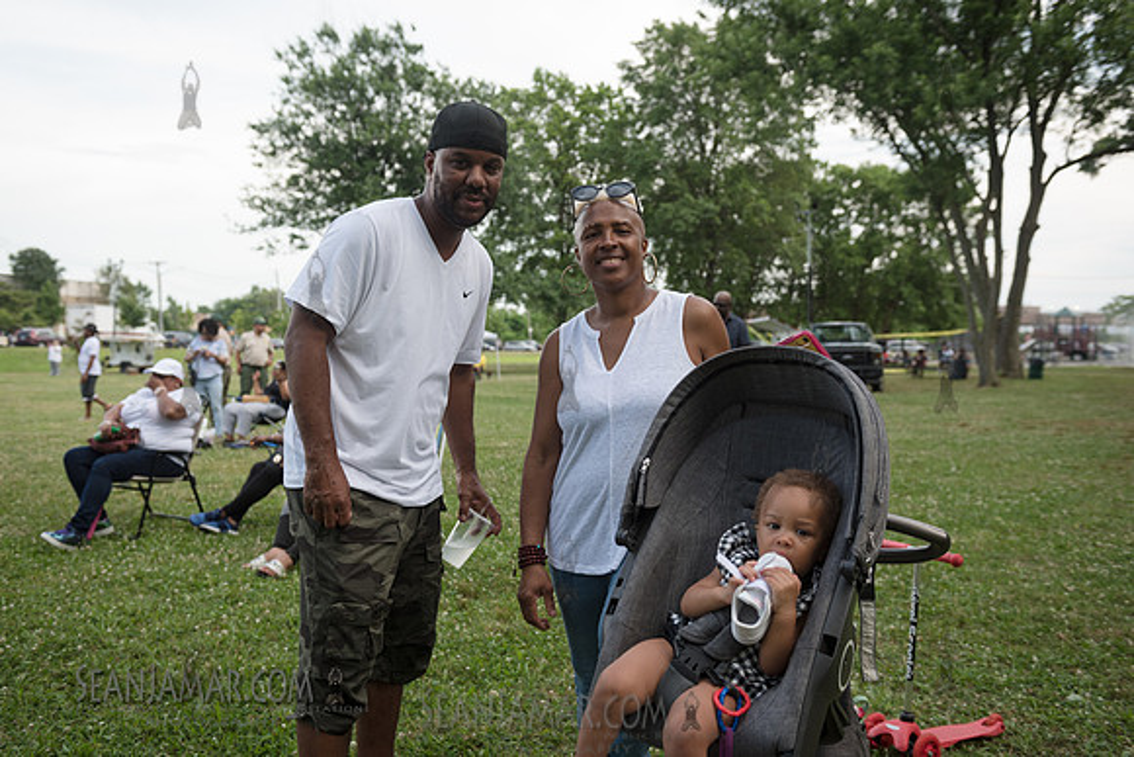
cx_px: 567
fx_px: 1071
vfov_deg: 38.9
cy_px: 378
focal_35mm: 34
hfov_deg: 55.8
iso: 250
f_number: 4
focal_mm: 34
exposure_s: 1/400
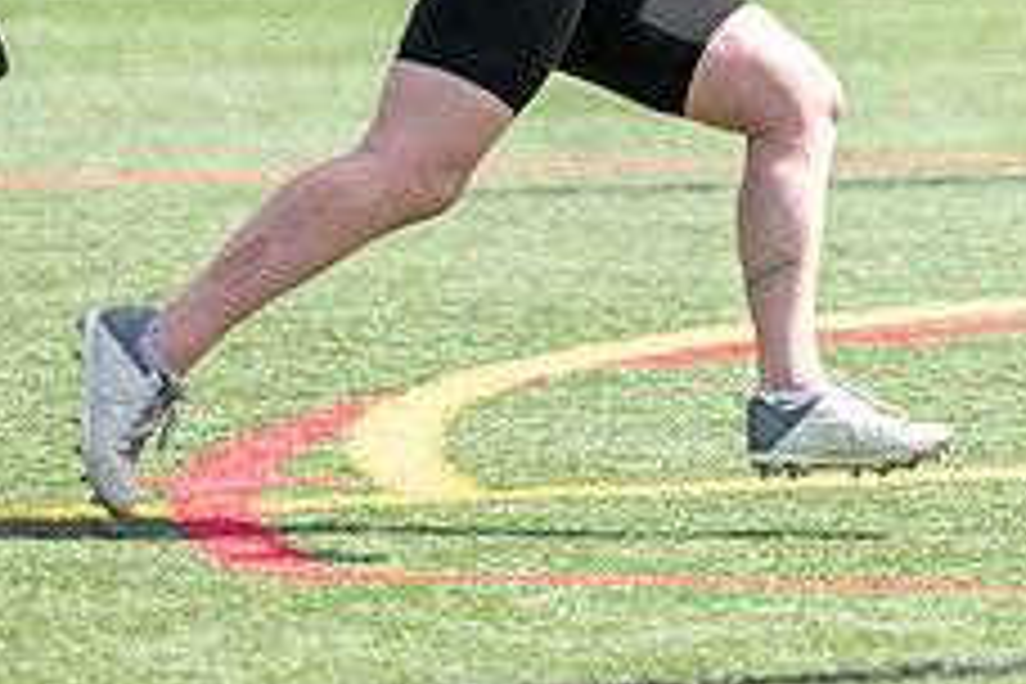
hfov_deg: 3.3
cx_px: 1091
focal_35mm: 616
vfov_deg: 2.2
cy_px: -231
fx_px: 17555
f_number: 2.8
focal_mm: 170
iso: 100
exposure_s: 1/2000
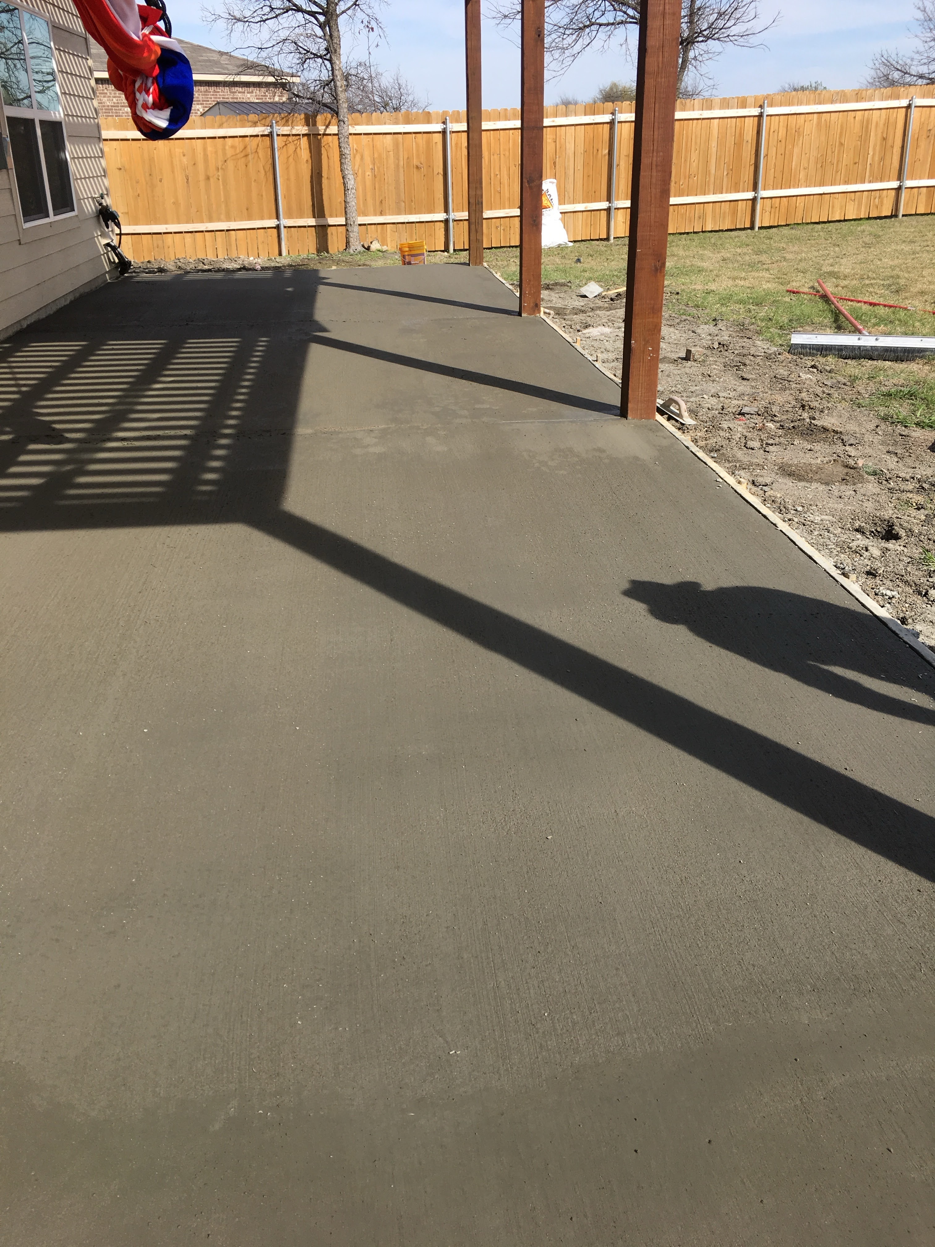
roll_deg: +1.0
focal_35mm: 29
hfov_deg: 48.2
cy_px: 624
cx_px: 468
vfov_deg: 61.7
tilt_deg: -22.3
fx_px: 1044
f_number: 2.2
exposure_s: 1/1068
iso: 25
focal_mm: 4.15
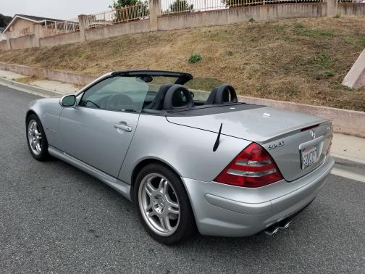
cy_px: 137
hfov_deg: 67.3
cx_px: 182
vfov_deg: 53.1
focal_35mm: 26
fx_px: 274
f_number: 1.7
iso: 50
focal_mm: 4.3
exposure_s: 1/125
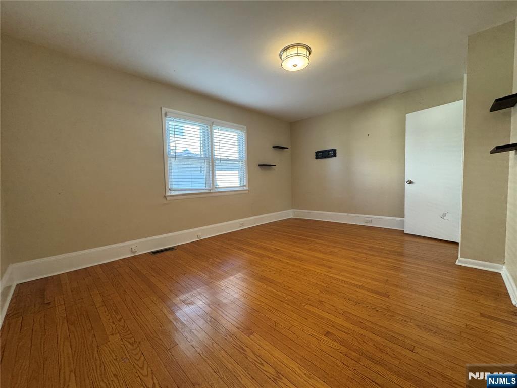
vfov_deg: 85.7
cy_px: 194
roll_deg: +0.9
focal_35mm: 14
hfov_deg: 102.1
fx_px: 209
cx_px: 258
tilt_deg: -4.2
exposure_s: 1/120
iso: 200
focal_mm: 2.22
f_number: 2.2
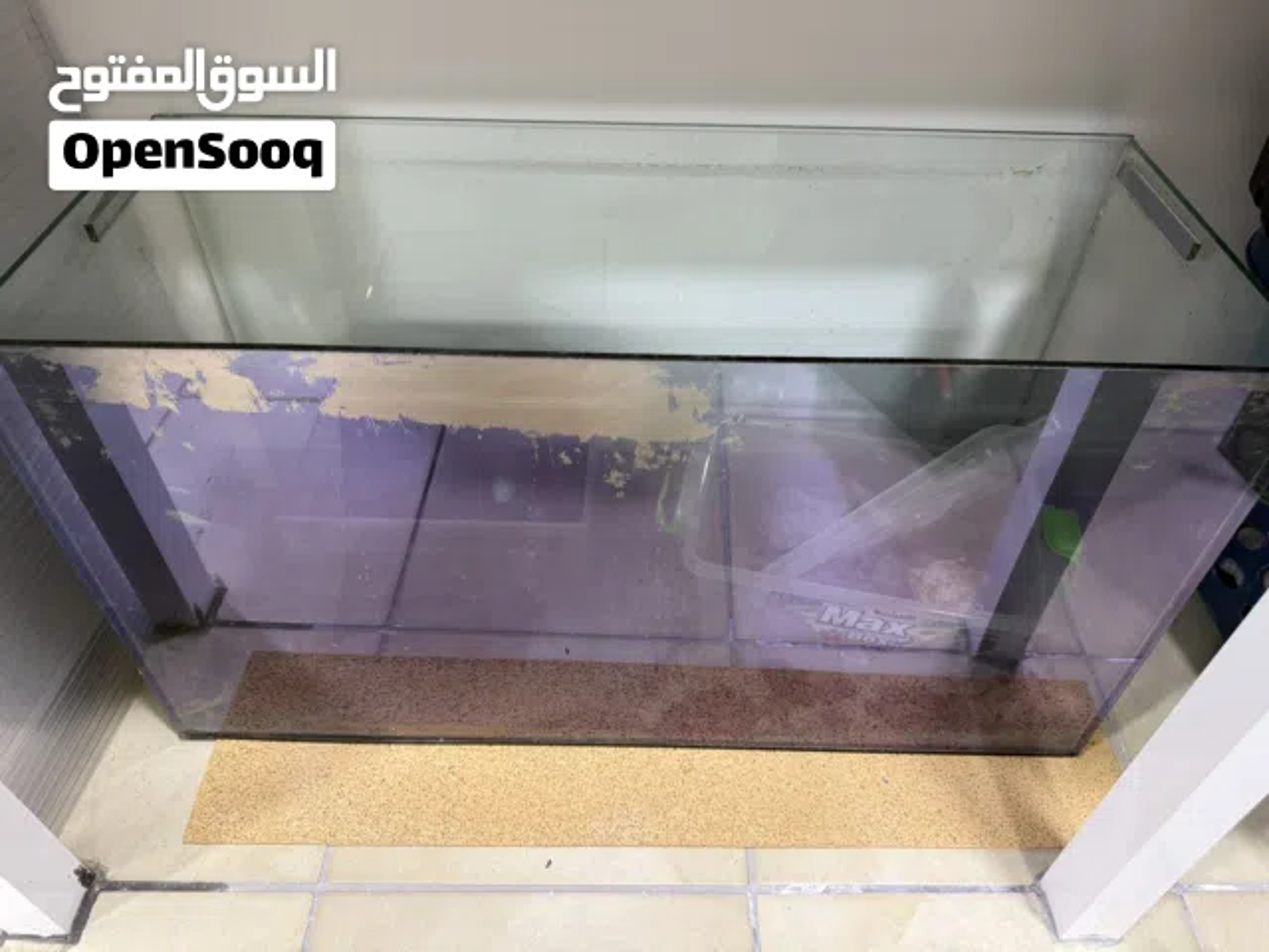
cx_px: 634
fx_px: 880
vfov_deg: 56.8
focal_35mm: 24
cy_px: 476
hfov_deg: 71.6
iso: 200
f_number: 1.78
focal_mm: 6.76
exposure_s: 1/66
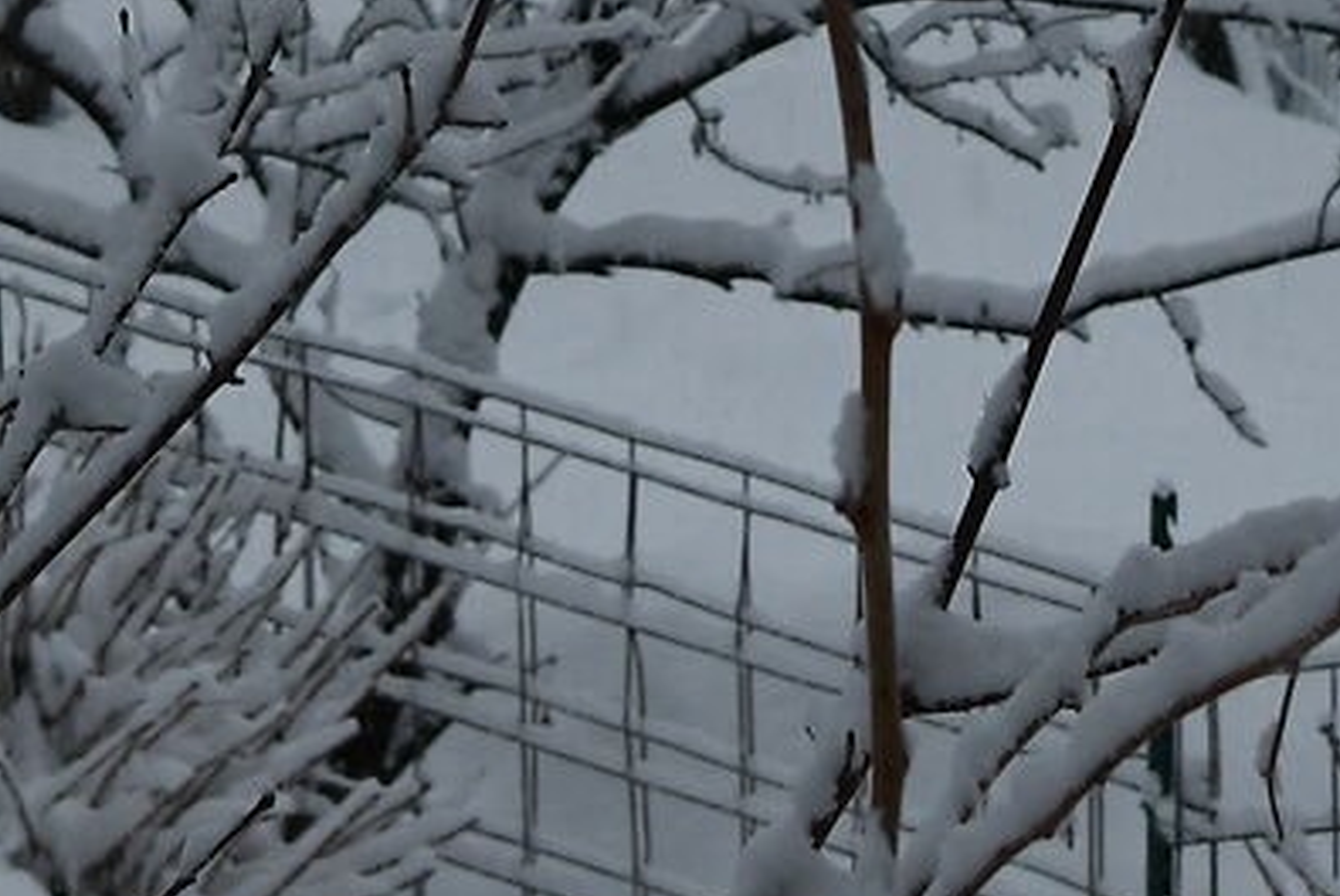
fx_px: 9498
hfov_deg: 8.1
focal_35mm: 255
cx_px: 811
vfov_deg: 5.2
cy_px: -1286
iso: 800
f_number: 5
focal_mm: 42
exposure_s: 1/100
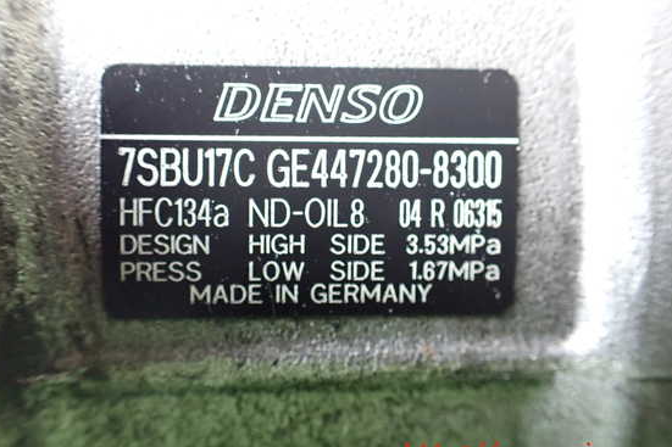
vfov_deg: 38.8
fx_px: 634
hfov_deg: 55.8
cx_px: 315
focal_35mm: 34
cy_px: 196
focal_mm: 5.4
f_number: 2.3
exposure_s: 1/50
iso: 800
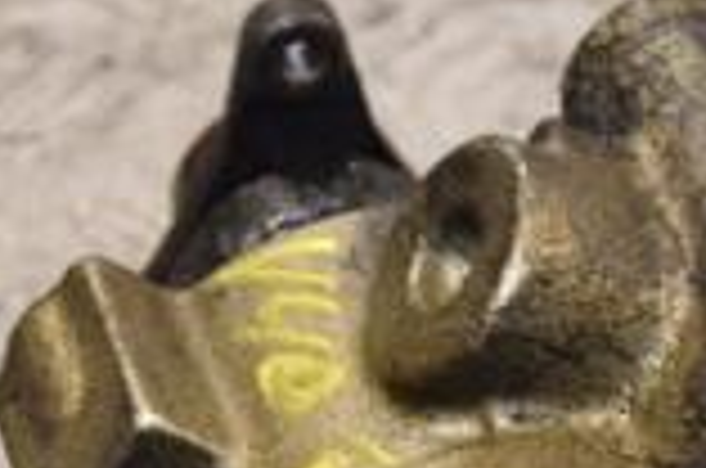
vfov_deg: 3.4
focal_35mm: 402
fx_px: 7868
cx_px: 481
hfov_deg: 5.1
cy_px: 594
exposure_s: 1/125
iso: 800
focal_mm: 70
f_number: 5.3
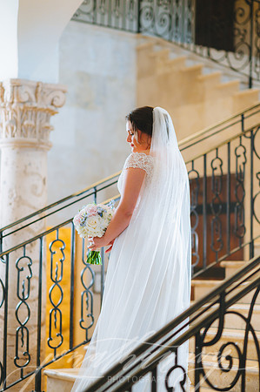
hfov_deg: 16.0
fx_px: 923
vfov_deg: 23.9
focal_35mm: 85
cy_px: 196
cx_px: 130
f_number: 2
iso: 1250
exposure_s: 1/125
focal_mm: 85
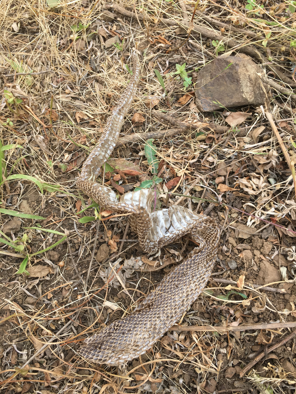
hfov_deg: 48.2
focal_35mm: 29
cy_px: 197
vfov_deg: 61.7
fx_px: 331
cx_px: 148
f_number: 2.2
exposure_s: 1/240
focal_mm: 4.15
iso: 25
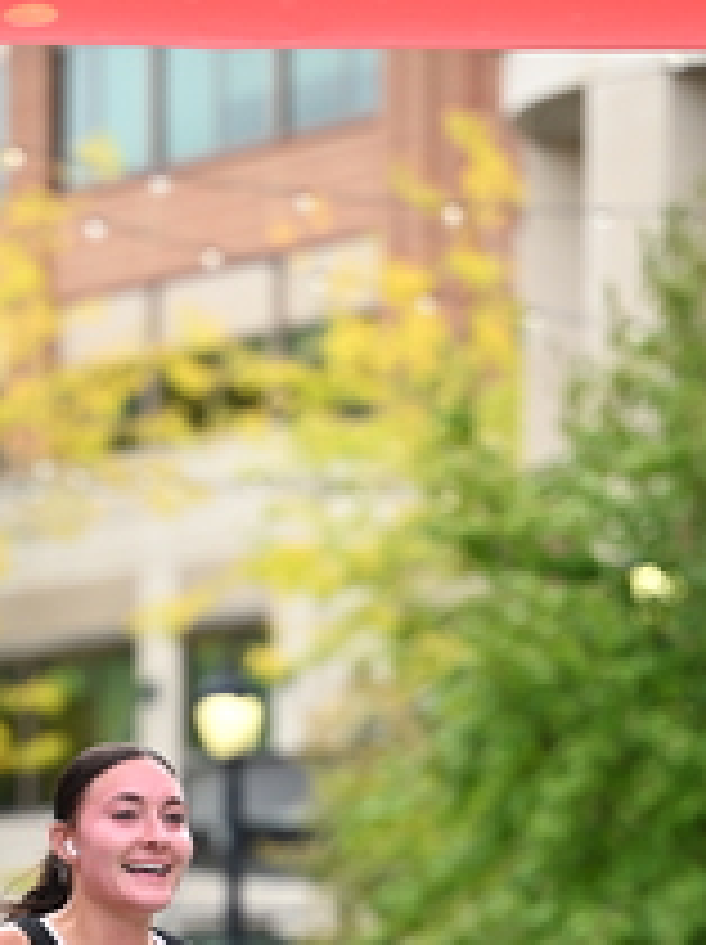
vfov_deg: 6.8
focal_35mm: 290
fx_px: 7902
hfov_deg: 5.1
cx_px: 97
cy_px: 850
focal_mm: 115
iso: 640
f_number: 2.8
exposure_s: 1/2000
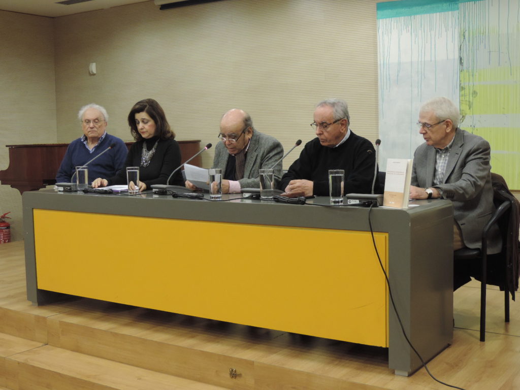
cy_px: 195
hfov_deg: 40.4
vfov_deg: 30.9
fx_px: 706
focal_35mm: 47
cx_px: 260
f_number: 3.5
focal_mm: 8.3
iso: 400
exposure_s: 1/25
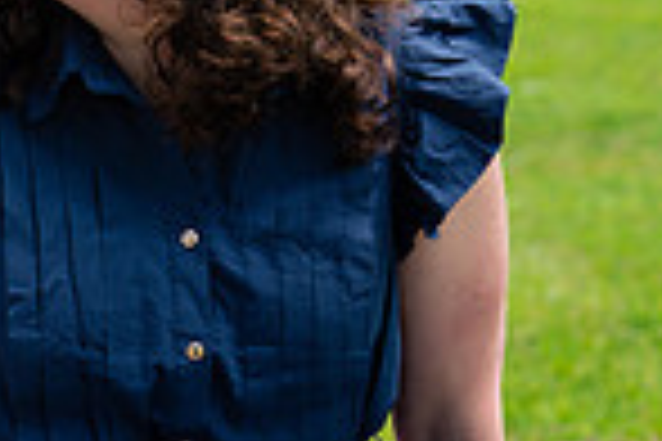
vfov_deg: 5.0
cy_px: 389
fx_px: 5093
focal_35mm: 277
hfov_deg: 7.4
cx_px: -18
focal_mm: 70
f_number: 4
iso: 80
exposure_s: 1/250
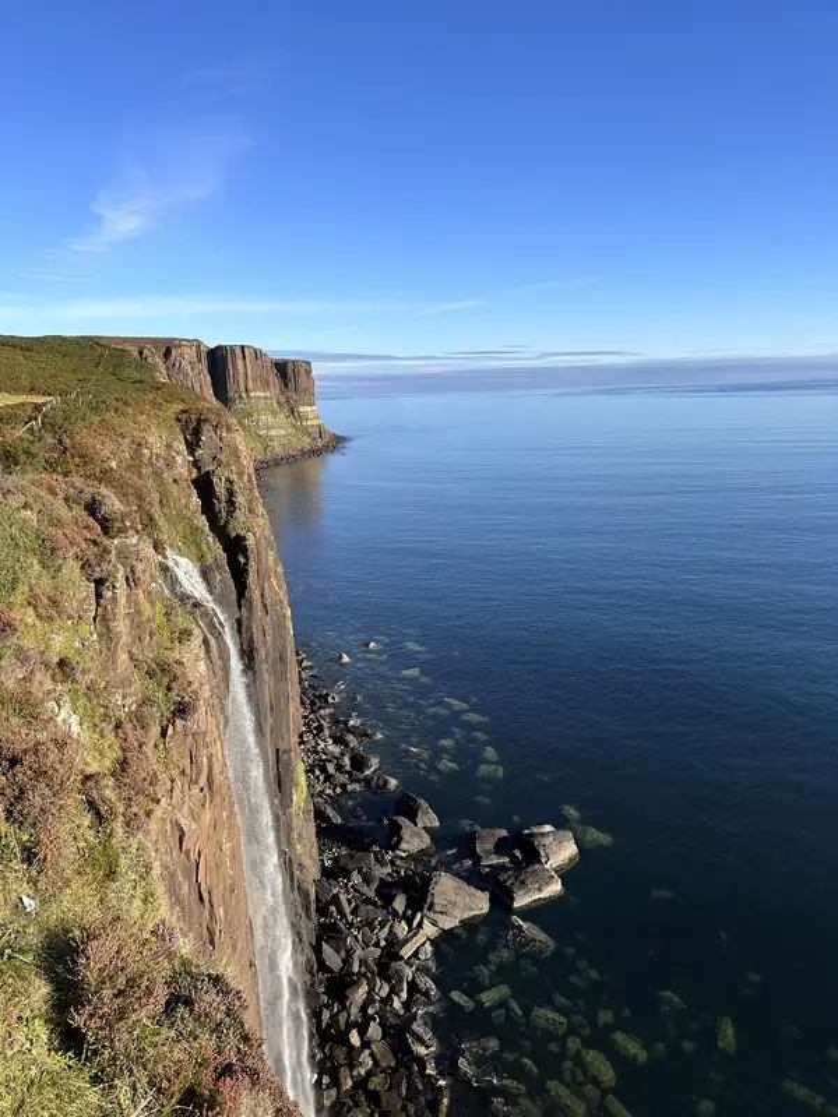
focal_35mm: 24
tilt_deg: -12.8
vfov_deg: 71.6
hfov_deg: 56.8
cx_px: 419
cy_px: 558
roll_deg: +1.9
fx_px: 775
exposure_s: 1/3597
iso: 80
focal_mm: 6.86
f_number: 1.78
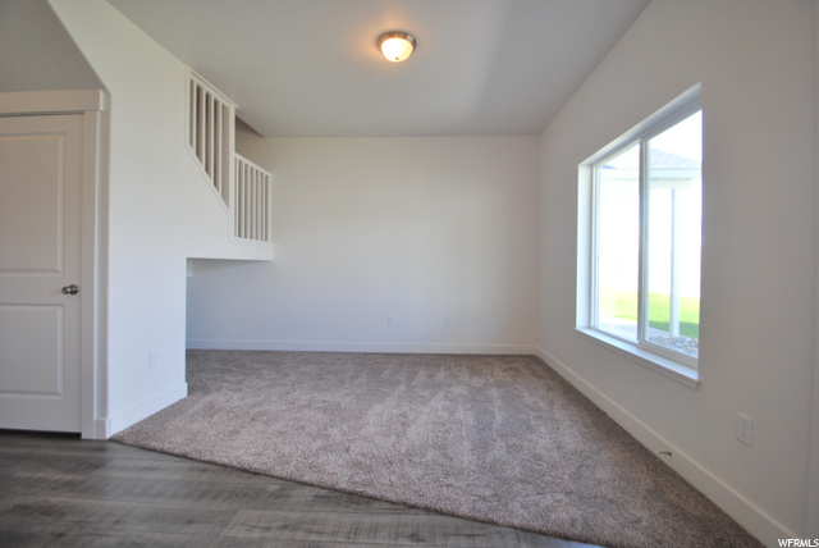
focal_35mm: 15
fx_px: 342
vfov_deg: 77.4
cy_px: 274
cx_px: 410
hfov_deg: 100.3
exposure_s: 1/80
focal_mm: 10
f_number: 4.5
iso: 200
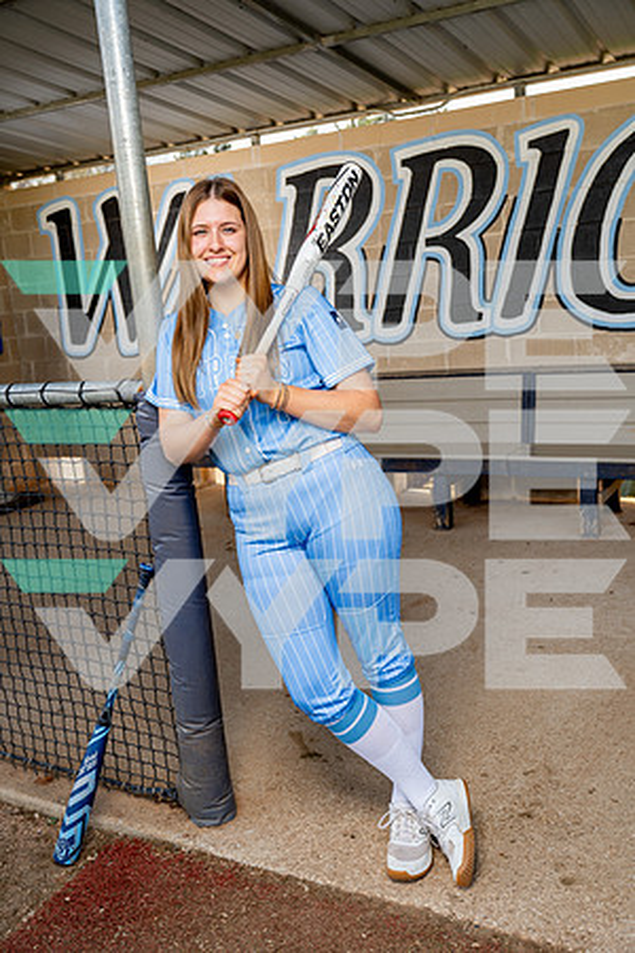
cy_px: 476
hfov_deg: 38.9
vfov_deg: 55.8
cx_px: 318
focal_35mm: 34
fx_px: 900
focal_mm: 34
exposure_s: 1/250
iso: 100
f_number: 4
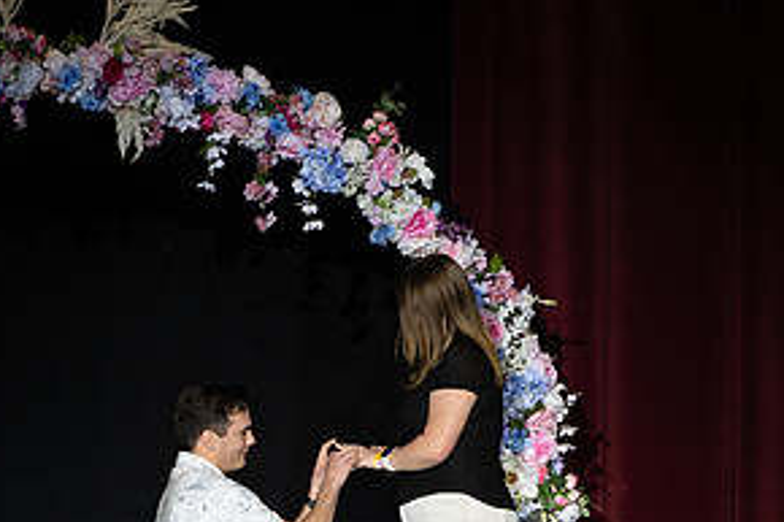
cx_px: 335
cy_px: 407
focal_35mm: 335
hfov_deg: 6.2
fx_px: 7291
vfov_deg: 4.1
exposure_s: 1/640
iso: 800
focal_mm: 165
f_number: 3.5
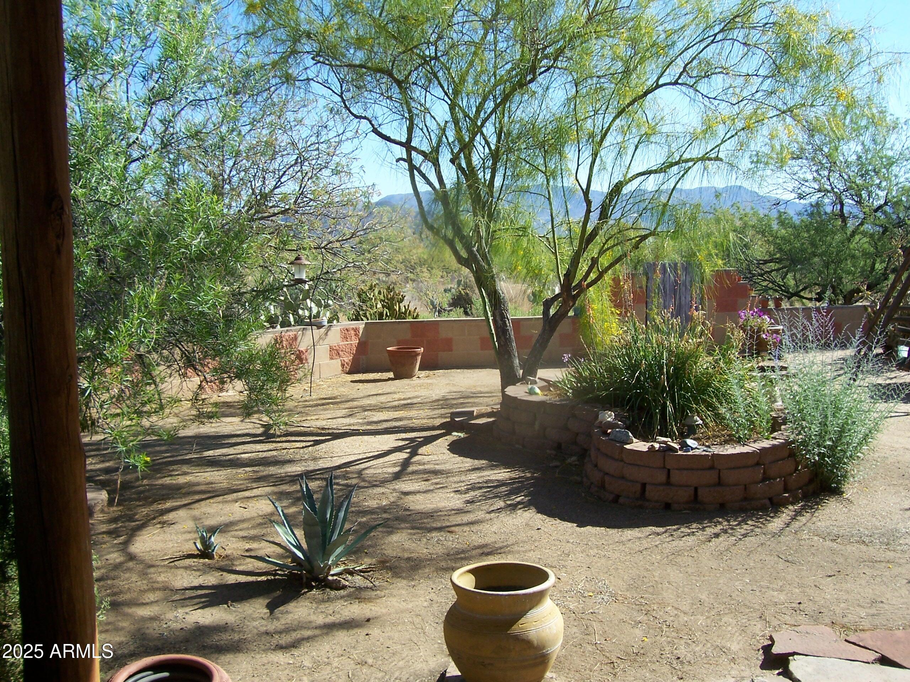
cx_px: 455
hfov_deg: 54.0
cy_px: 341
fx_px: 894
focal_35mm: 34
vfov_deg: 41.8
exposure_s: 1/250
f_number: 5.6
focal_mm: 5.6
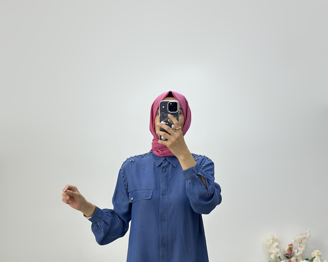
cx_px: 164
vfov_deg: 24.1
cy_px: 181
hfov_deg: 30.0
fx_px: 612
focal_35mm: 63
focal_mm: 6.86
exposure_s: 1/311
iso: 80
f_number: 1.78
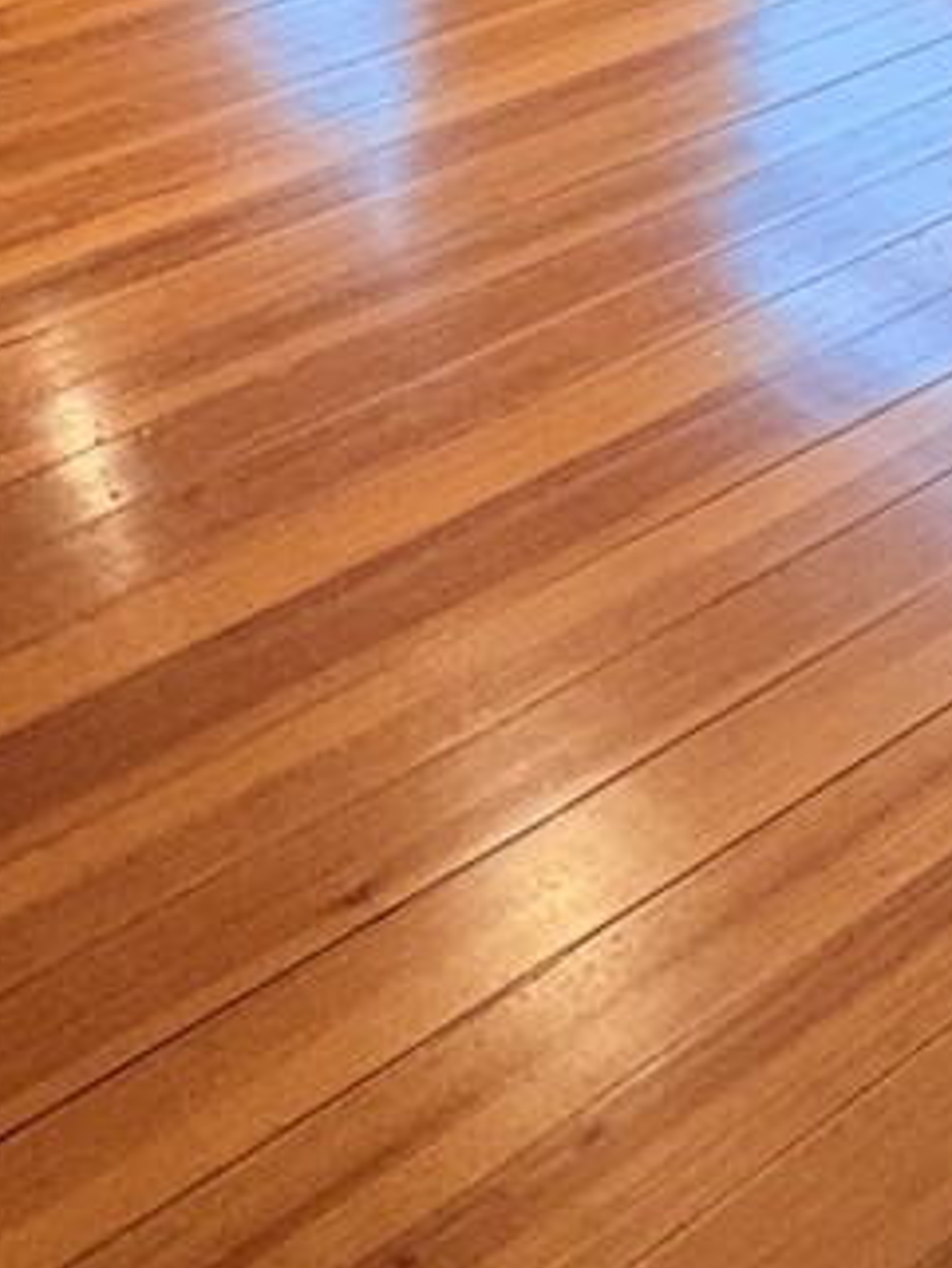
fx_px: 2455
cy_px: -498
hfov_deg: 21.7
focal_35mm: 67
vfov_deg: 24.3
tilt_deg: -10.4
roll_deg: -0.9
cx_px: 190
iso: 640
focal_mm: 2.22
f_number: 2.2
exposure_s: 1/60
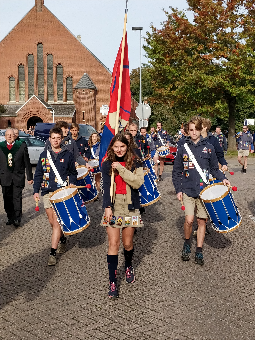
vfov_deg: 71.6
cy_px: 170
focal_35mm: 24
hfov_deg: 56.8
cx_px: 128
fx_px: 236
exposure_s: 1/1094
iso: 160
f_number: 1.7
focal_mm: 4.1
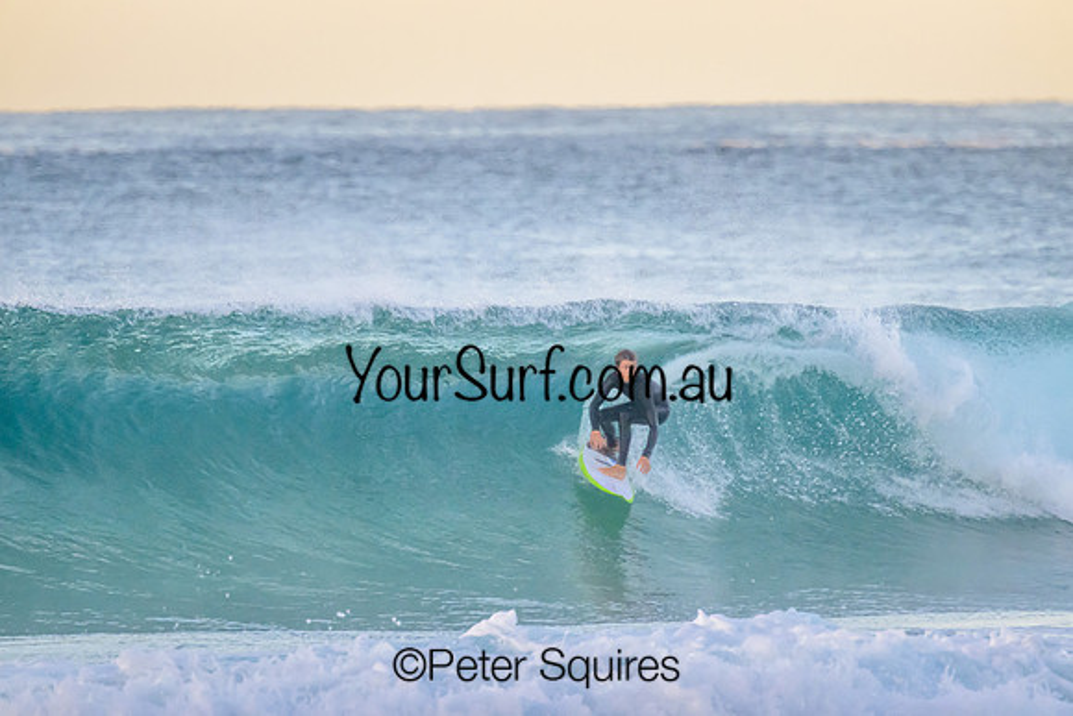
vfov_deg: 1.7
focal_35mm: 822
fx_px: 24493
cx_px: 536
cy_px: 358
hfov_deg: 2.5
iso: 3200
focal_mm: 800
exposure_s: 1/1250
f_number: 11
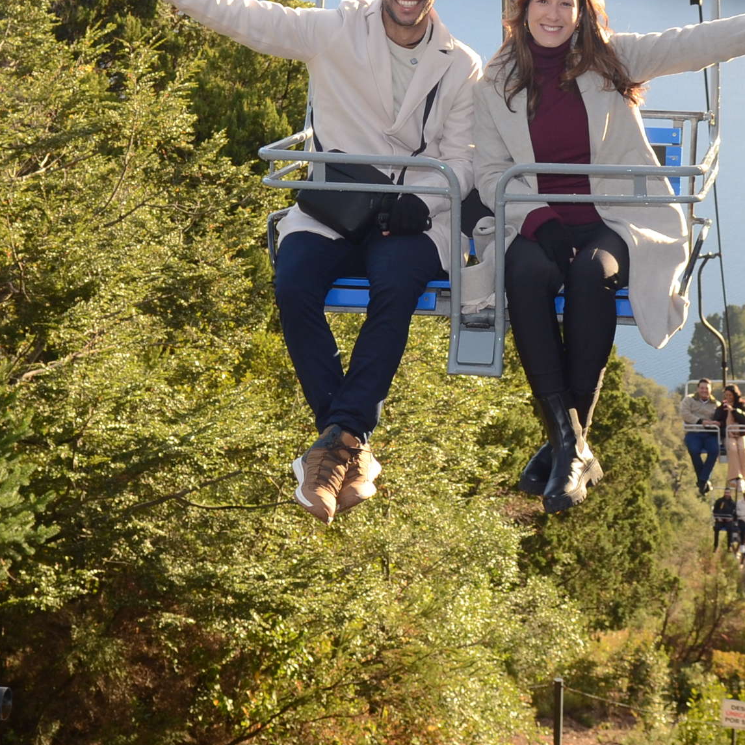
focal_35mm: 94
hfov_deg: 18.4
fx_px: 2298
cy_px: 89
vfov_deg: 18.2
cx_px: 506
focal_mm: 23
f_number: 5
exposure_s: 1/100
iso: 160
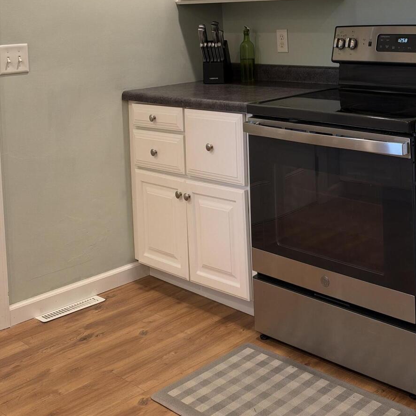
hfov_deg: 34.3
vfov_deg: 33.2
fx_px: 653
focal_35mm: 48
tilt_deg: -1.6
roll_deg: +1.5
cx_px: 330
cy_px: 29
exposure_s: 1/120
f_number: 1.8
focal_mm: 6.93
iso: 160
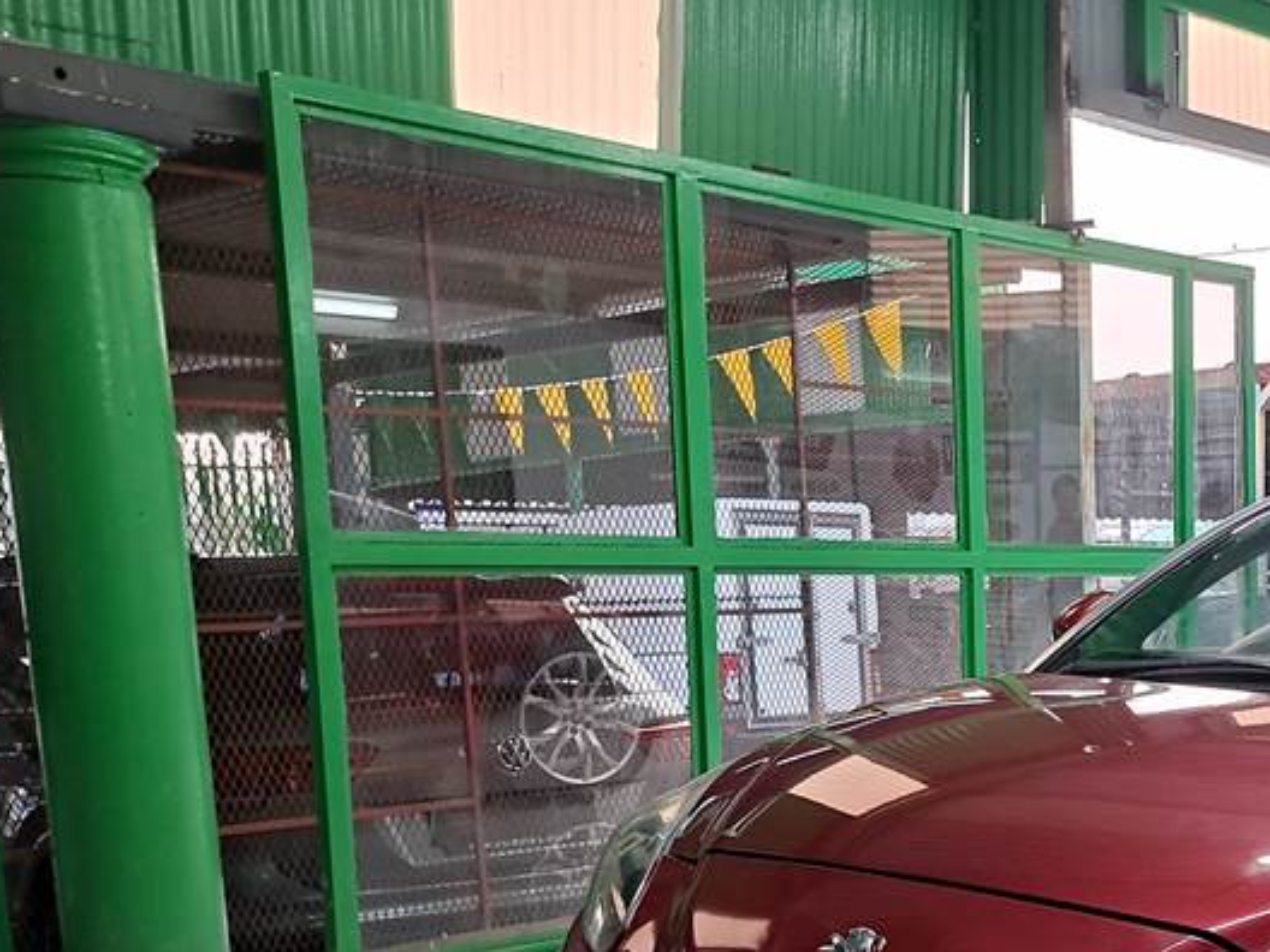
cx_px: 1318
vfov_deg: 25.5
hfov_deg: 32.2
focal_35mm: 54
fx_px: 1981
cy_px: 987
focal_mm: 5.23
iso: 80
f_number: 1.8
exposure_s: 1/50
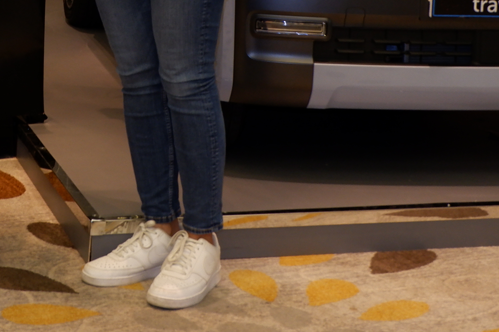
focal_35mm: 93
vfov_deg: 13.8
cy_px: -158
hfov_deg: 21.4
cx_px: 53
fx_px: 1289
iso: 500
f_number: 5.6
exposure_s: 1/15
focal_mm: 19.2
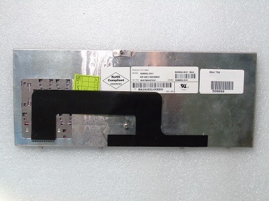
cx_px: 134
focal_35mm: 40
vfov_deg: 36.0
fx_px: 311
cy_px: 100
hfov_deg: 46.8
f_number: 6.5
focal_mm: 7.1
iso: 400
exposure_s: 1/40
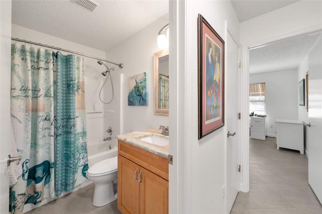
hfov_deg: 104.3
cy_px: 107
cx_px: 161
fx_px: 125
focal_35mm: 14
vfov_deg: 81.2
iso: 125
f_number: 7.1
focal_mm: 14
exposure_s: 1/5
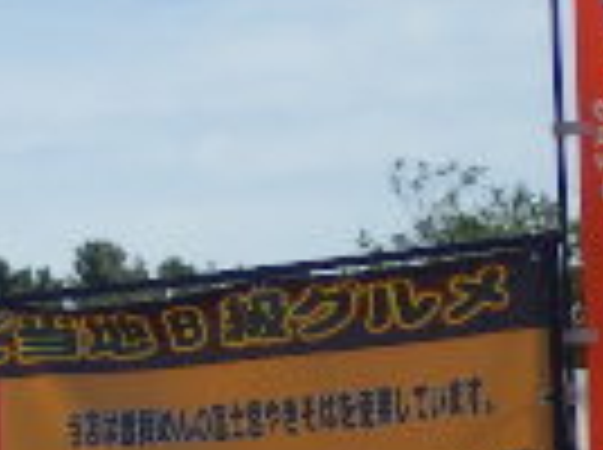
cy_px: 225
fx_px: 3912
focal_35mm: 225
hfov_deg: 8.5
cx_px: -482
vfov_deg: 6.6
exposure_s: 1/1000
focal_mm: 8.4
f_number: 4.2
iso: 125
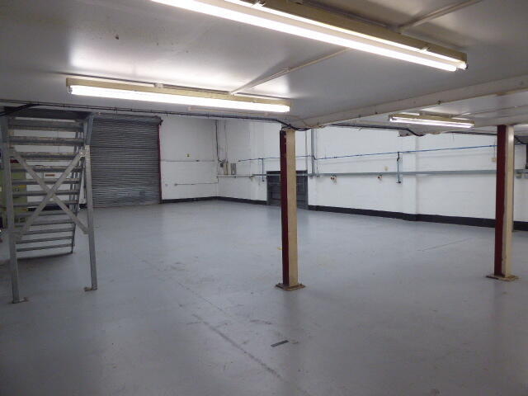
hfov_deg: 71.6
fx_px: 366
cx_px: 264
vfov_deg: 56.8
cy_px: 198
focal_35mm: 24
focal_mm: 4.3
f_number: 3.3
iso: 320
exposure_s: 1/60
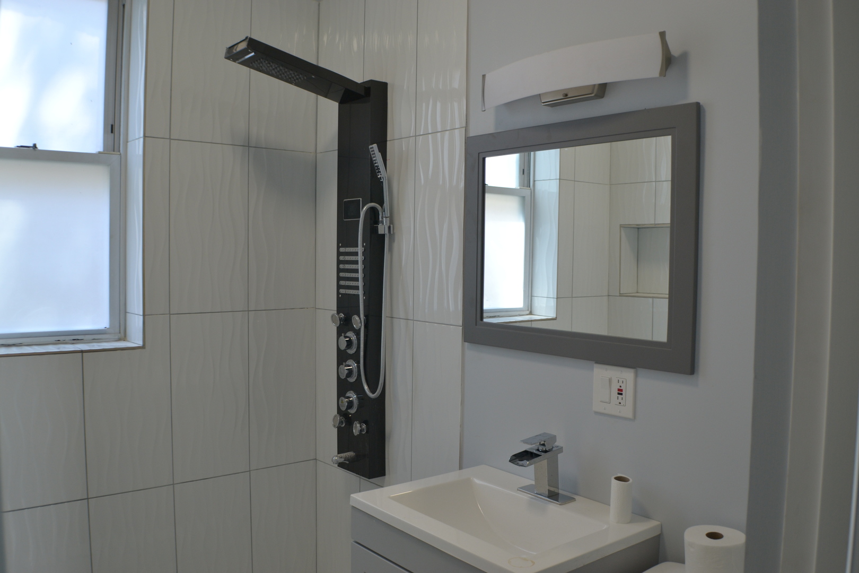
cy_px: 286
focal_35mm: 39
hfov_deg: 49.6
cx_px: 430
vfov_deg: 34.2
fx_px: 931
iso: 220
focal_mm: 26
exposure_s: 1/30
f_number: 4.2
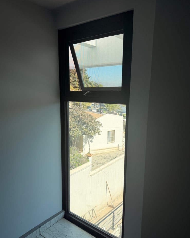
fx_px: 183
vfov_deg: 66.0
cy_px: 125
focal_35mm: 26
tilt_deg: -10.9
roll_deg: -0.7
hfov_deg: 54.9
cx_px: 94
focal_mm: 6.76
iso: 80
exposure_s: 1/2232
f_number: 1.78
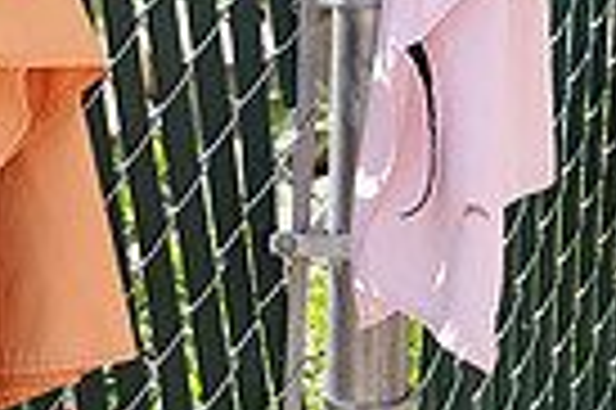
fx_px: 3606
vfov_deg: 6.3
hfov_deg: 9.7
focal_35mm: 211
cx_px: 508
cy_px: -347
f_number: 5
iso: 200
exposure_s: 1/640
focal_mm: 50
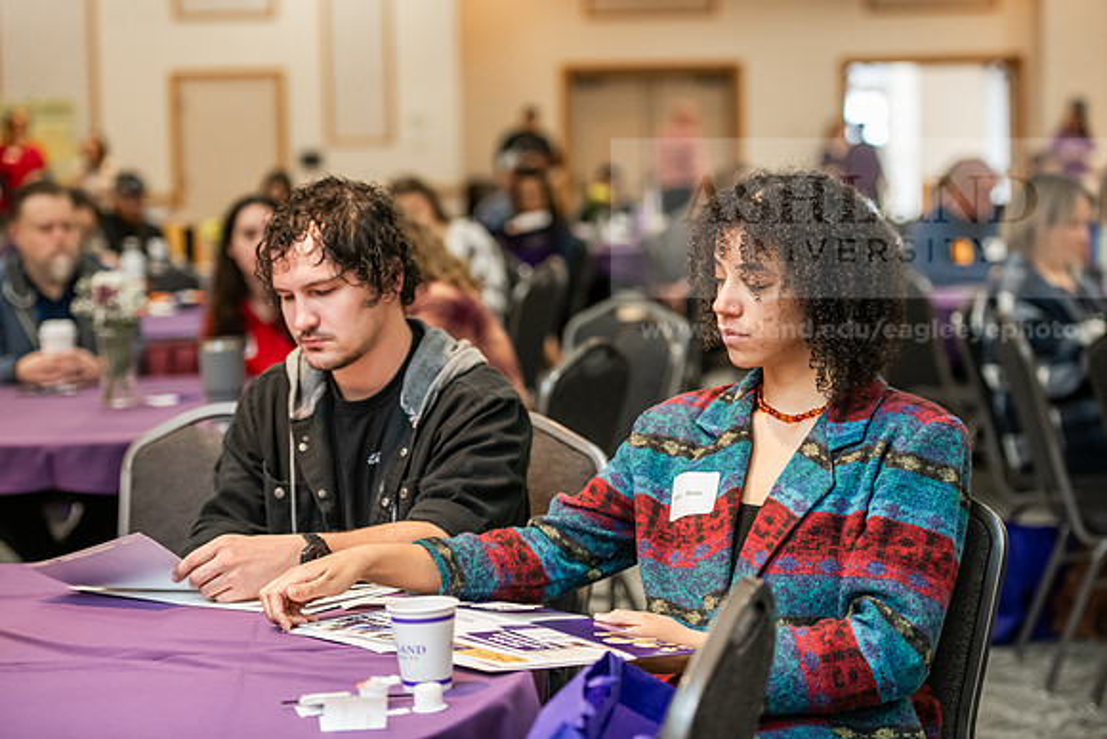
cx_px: 554
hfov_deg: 22.6
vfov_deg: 15.2
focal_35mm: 90
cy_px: 370
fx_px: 2768
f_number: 3.2
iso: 2000
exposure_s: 1/160
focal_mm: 90
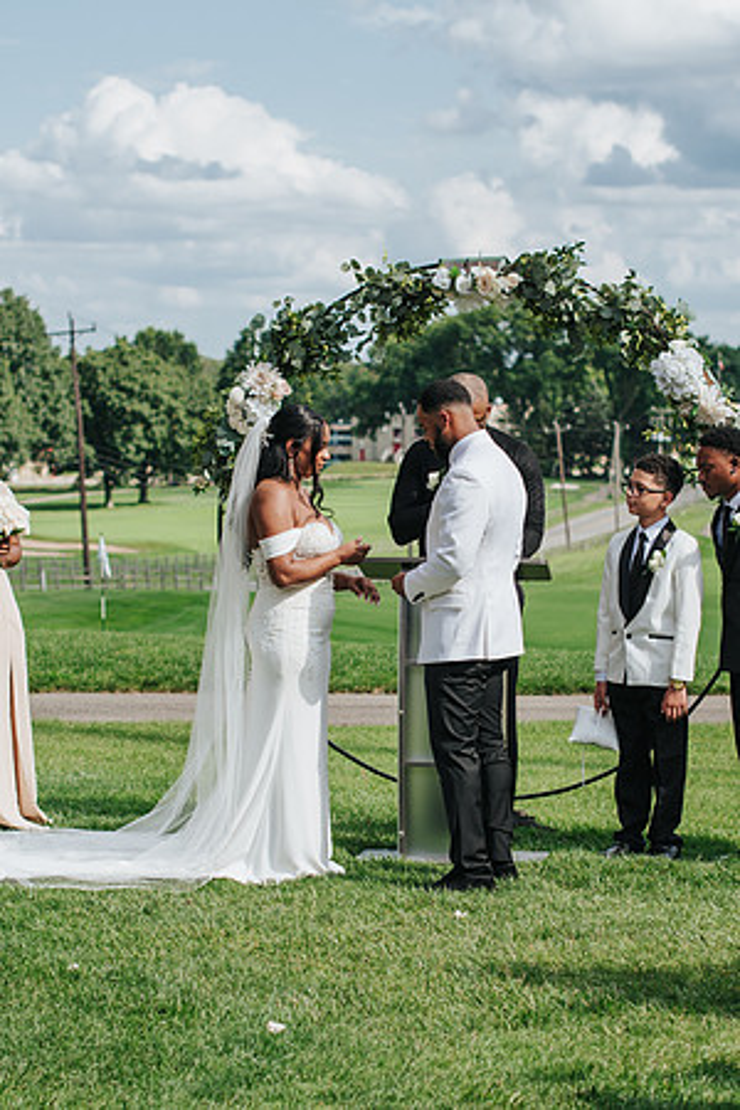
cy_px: 597
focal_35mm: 96
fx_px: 2951
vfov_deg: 21.3
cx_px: 402
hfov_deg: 14.3
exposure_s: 1/1600
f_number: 3.2
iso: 110
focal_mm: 50
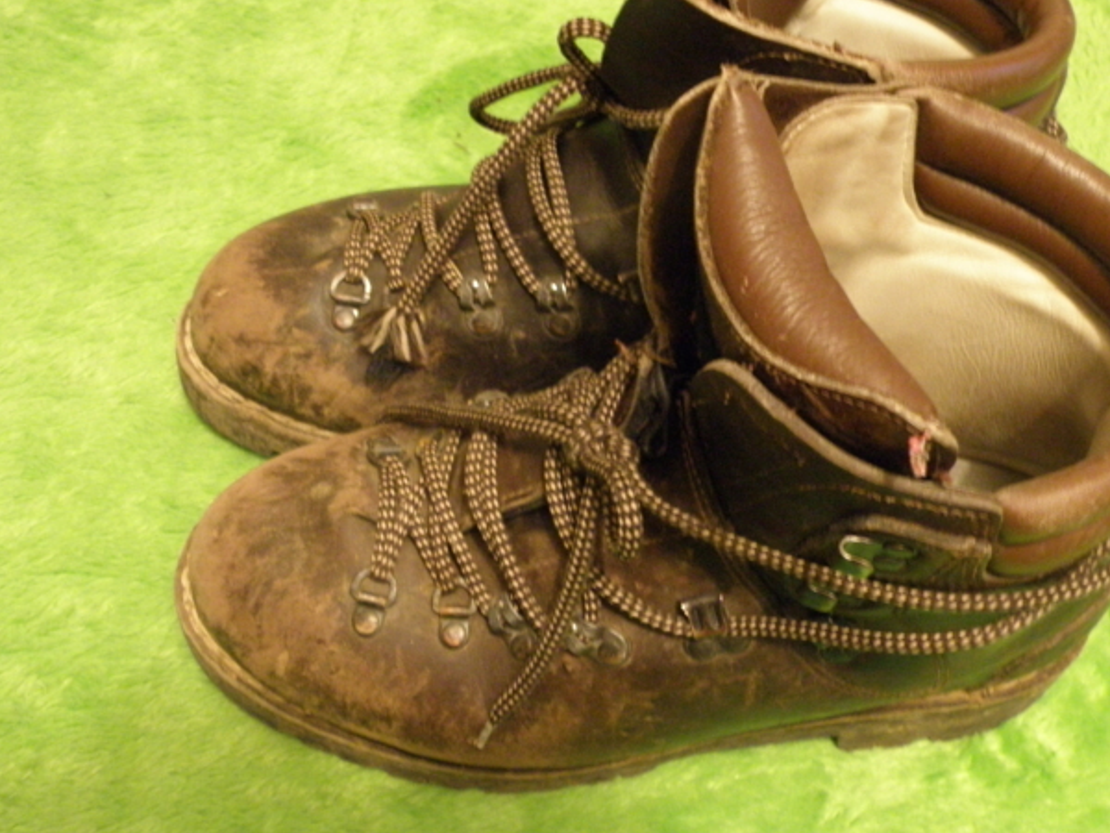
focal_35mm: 44
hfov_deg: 42.8
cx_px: 644
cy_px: 339
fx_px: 1411
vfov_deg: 32.8
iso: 400
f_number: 3.1
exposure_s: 1/4
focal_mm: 6.02
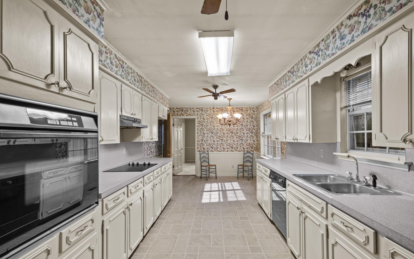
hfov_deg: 94.3
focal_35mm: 17
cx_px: 215
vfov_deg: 67.9
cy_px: 141
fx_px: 192
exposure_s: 1/4
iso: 800
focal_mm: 10.5
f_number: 8
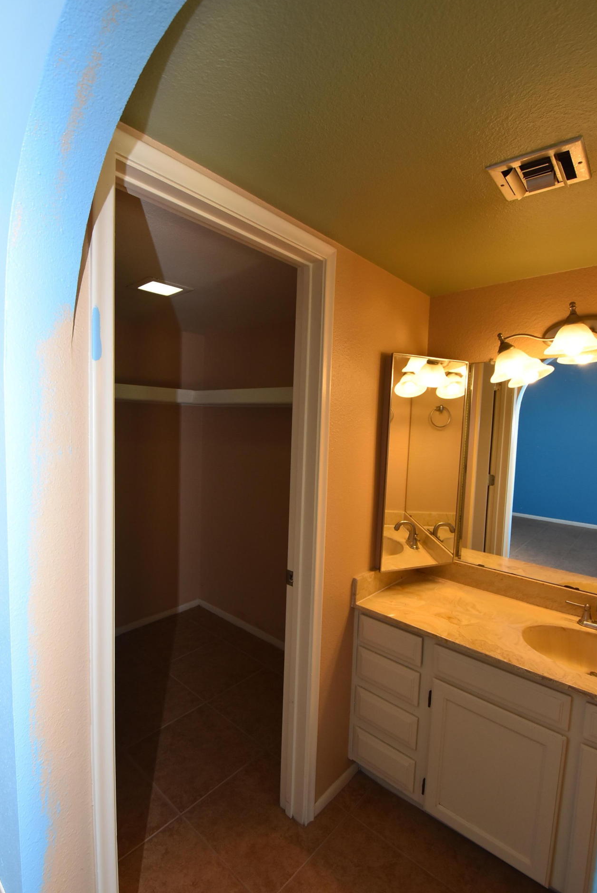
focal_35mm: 16
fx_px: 397
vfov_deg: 96.7
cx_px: 287
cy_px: 455
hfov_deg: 73.8
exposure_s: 1/125
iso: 720
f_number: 5.6
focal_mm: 10
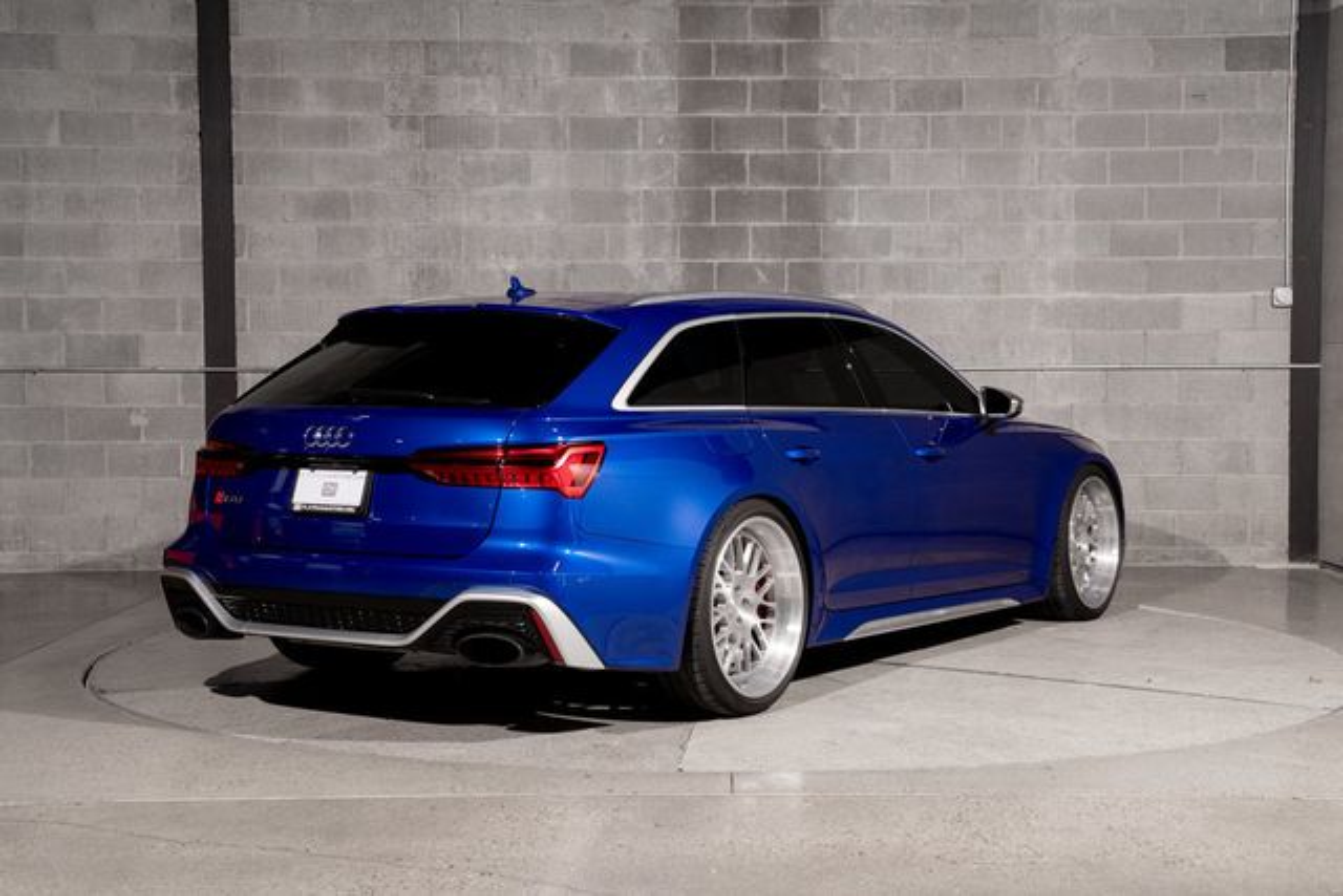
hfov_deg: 36.6
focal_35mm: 54
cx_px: 709
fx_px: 2031
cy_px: 430
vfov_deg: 24.9
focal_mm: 51
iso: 250
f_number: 8
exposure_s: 1/160
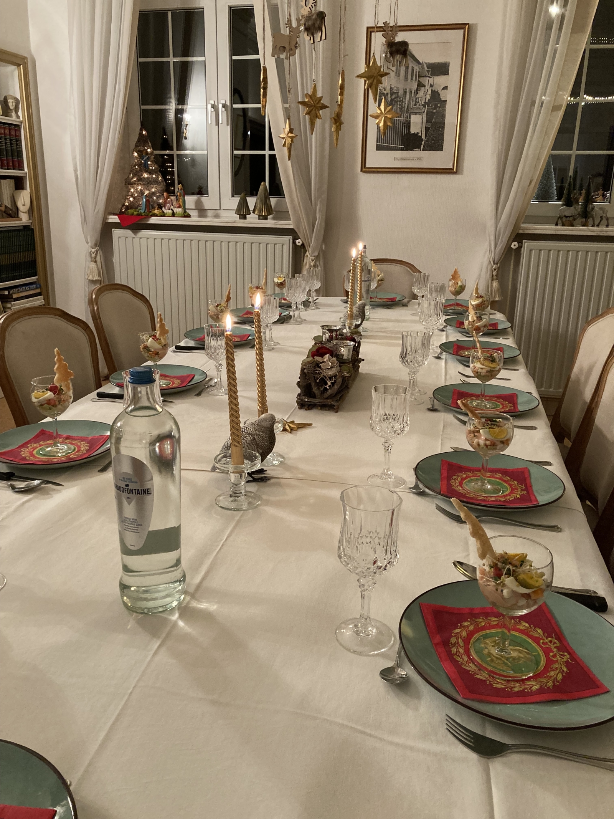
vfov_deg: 63.4
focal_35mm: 28
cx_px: 307
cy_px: 410
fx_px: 662
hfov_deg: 49.7
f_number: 1.8
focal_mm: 3.99
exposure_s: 1/33
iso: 250
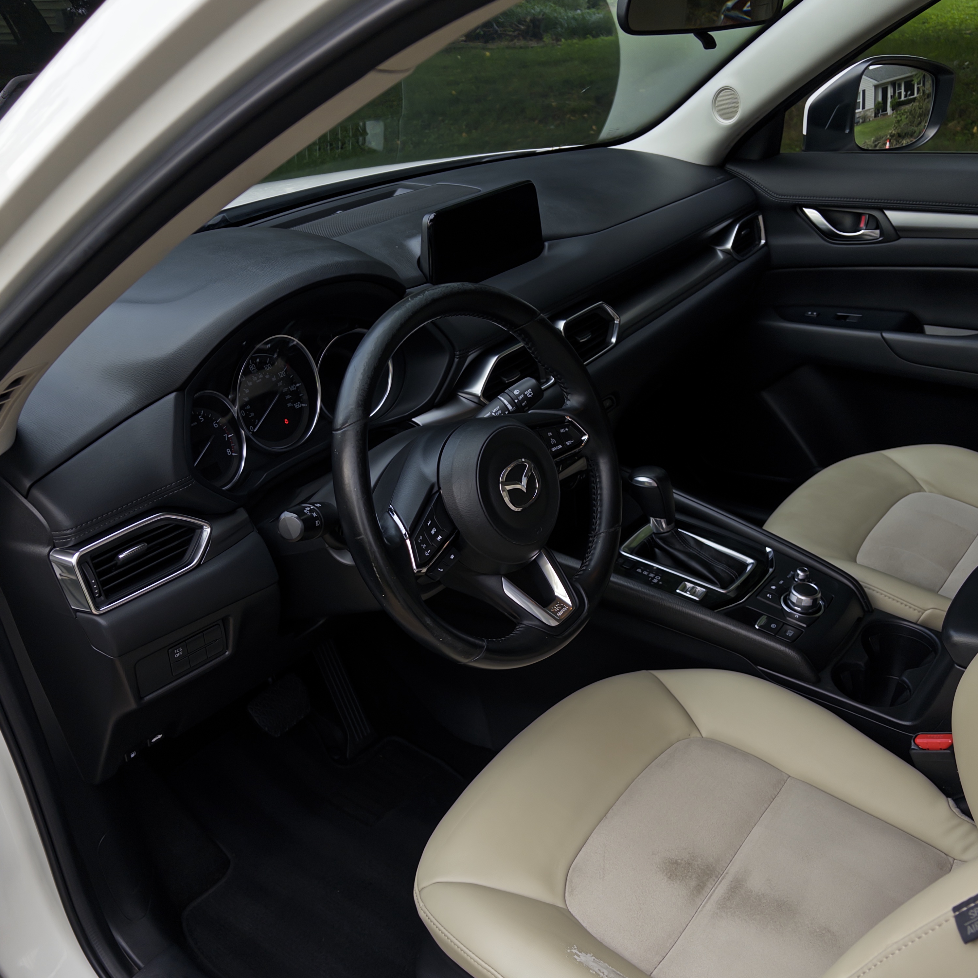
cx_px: 494
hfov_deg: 52.5
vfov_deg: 52.2
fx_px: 991
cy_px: 582
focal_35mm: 31
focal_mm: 5.96
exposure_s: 1/527
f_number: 1.6
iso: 50
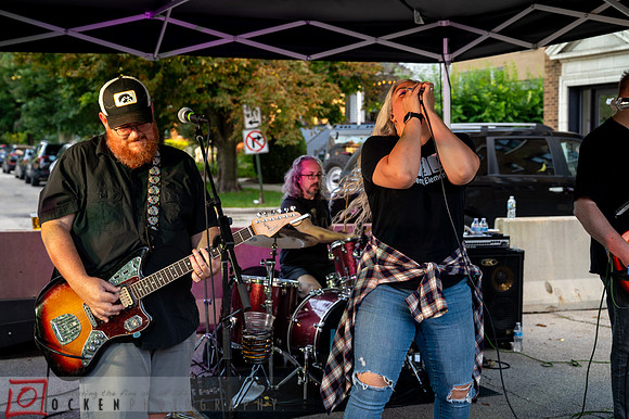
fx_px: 856
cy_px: 210
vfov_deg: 27.5
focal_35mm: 49
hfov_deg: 40.4
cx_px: 314
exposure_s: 1/200
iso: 800
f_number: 4.5
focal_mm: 49
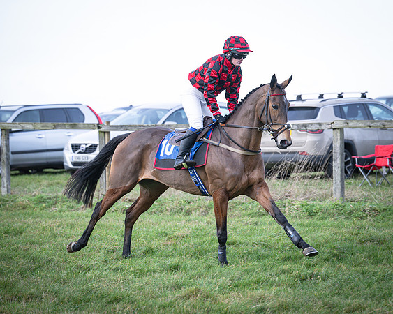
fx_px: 2029
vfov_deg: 8.9
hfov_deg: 11.1
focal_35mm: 175
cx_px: 251
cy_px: 145
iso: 400
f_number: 4
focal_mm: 115
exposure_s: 1/800
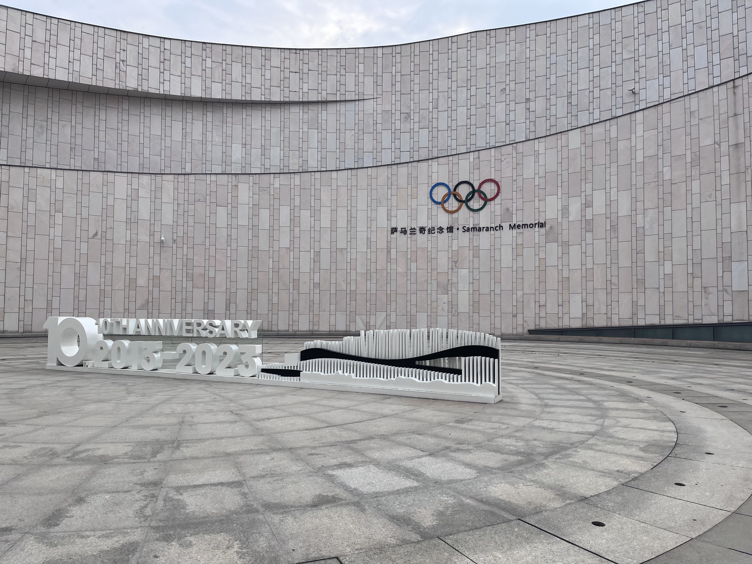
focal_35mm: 26
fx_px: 565
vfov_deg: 53.1
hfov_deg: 67.3
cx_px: 376
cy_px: 282
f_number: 1.6
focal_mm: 5.1
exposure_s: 1/1186
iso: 50
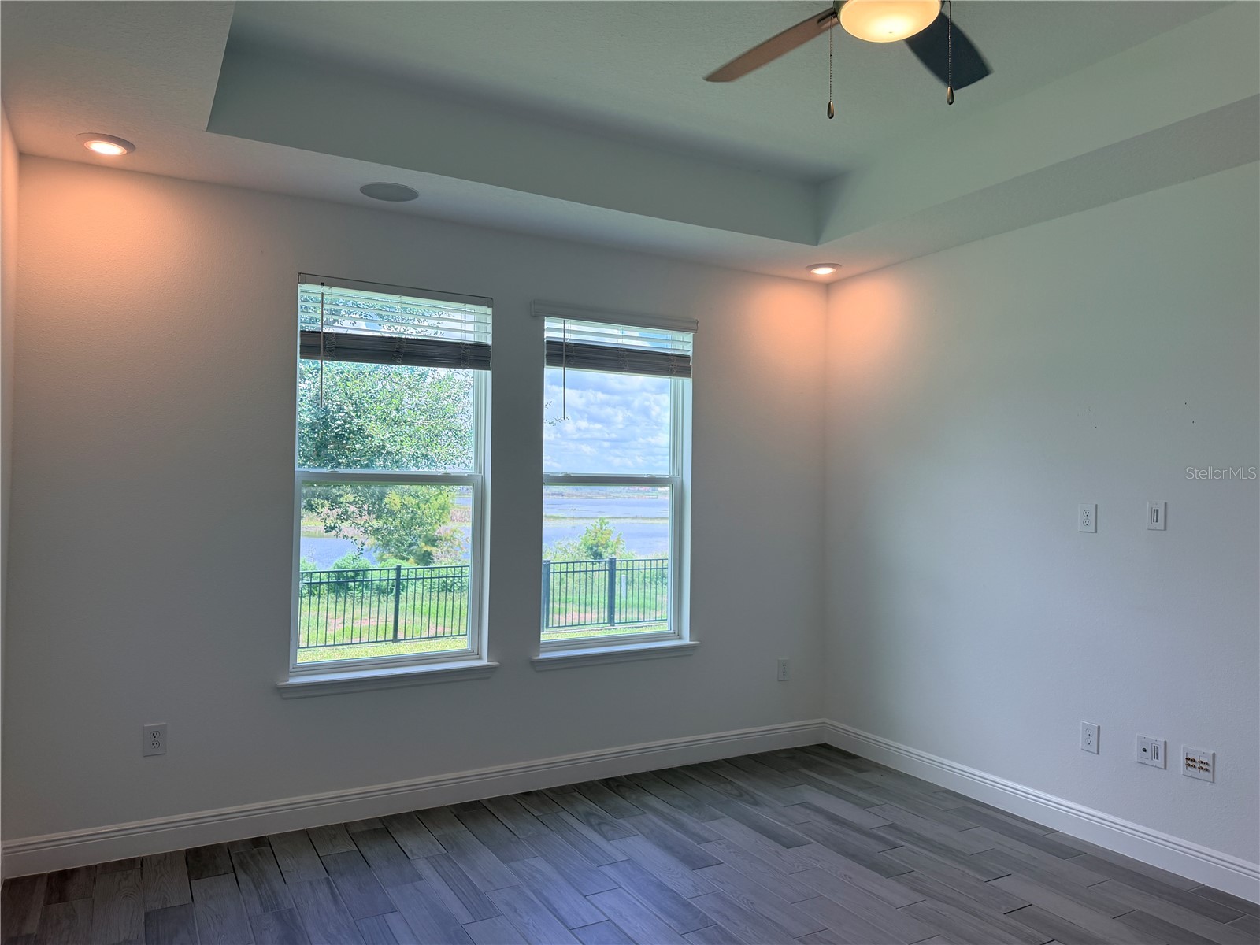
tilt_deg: +1.4
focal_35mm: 24
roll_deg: -0.3
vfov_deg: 56.8
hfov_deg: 71.6
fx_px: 874
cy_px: 472
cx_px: 630
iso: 100
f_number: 1.78
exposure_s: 1/443
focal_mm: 6.76
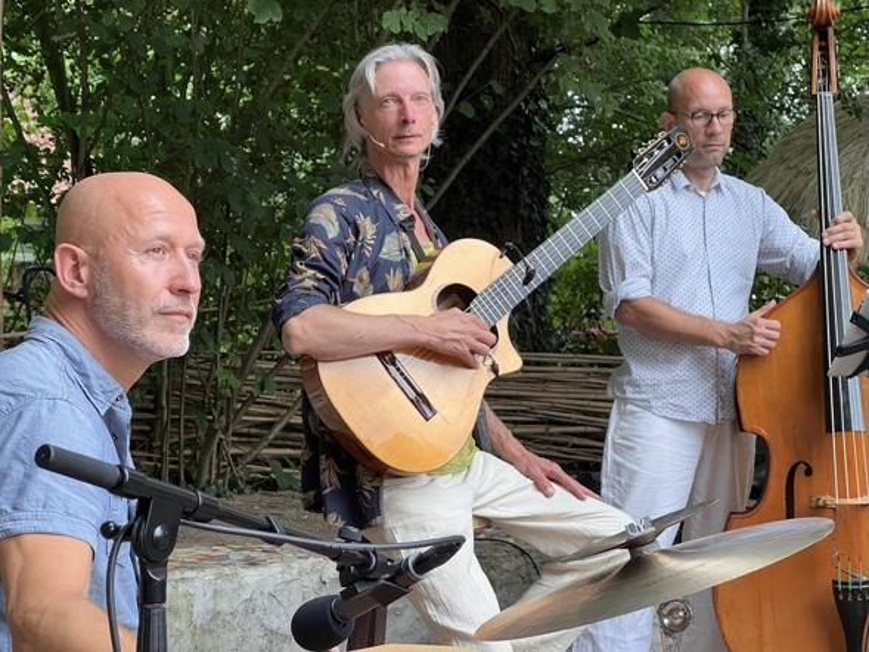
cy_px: 326
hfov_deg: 25.3
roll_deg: -0.3
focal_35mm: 77
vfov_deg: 19.1
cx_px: 434
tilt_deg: -0.4
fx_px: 1933
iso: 250
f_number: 2.8
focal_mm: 9
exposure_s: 1/100
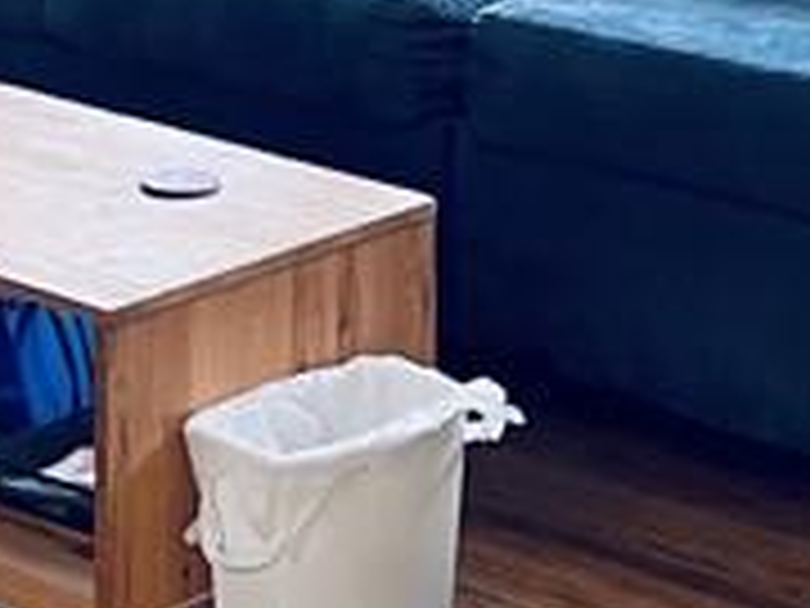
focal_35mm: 148
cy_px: -338
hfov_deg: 13.2
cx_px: 45
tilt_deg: -7.4
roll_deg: +0.4
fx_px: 3463
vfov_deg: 9.7
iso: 80
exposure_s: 1/60
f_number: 1.6
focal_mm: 4.2
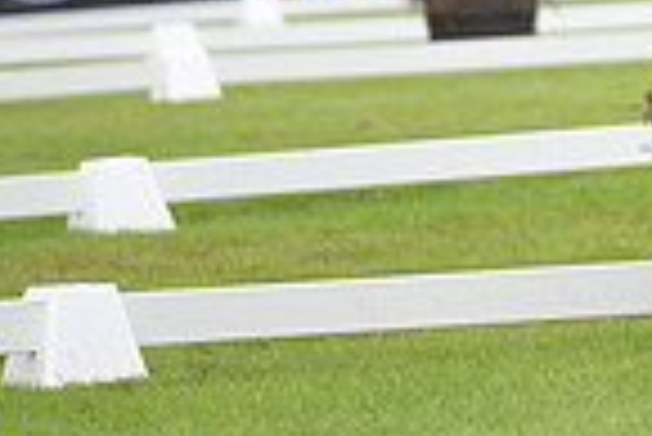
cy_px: -420
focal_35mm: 699
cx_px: 1012
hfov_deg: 2.9
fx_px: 12672
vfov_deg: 2.0
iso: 400
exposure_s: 1/1250
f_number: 3.2
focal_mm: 175
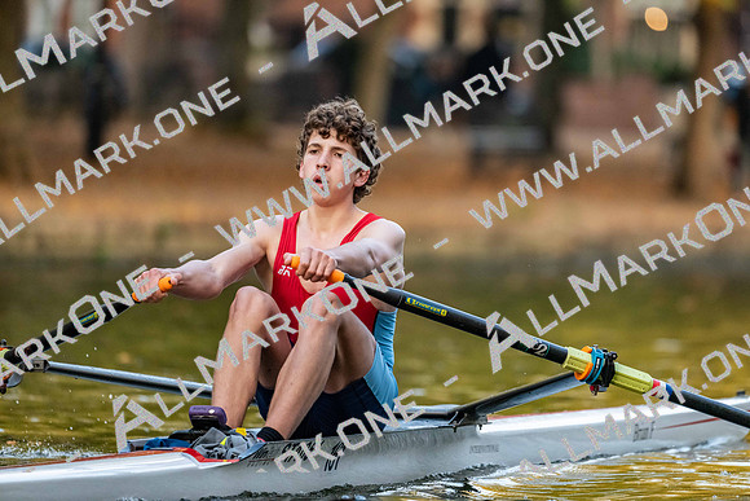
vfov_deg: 3.4
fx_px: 8335
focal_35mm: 400
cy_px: 250
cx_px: 375
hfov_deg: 5.2
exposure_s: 1/2500
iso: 5000
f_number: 4.5
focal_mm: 400
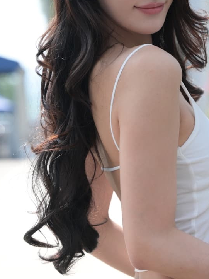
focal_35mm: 199
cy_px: 194
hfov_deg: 7.4
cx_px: 189
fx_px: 1603
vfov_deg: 9.9
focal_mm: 83
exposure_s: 1/500
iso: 160
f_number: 4
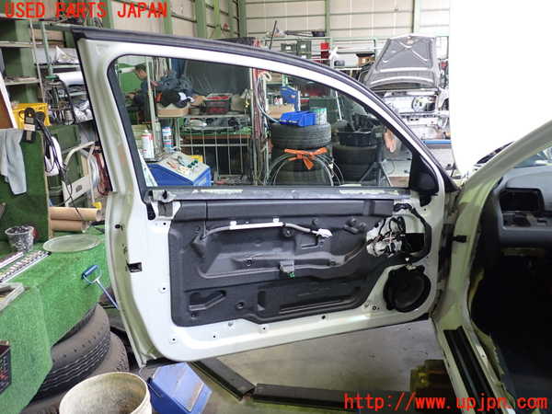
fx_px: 478
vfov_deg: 46.8
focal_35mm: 30
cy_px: 207
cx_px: 276
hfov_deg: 60.0
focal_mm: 5.4
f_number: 2.3
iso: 200
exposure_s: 1/30
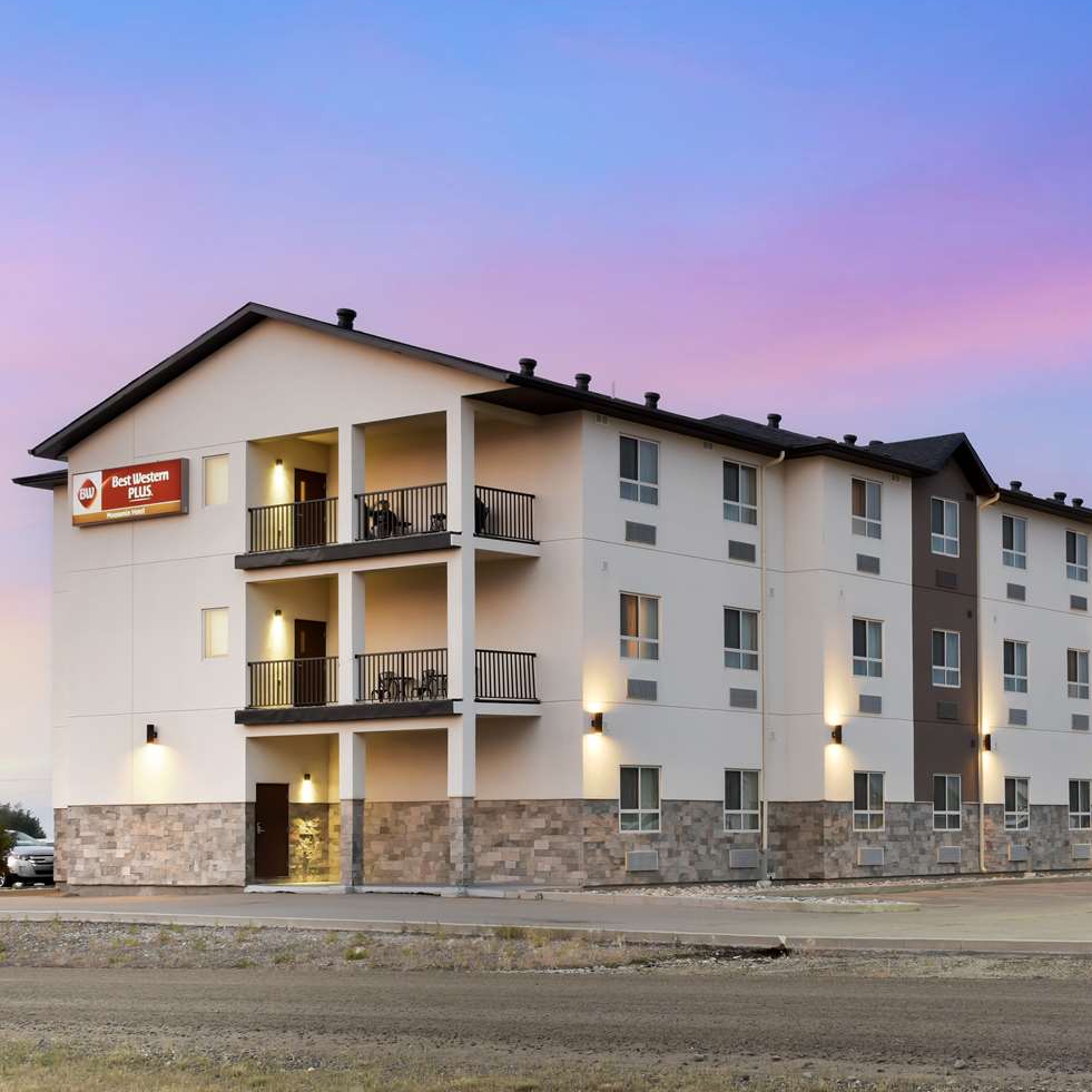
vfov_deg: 32.4
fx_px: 1879
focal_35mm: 53
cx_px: 799
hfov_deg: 31.9
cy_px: 544
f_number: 8
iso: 400
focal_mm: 27
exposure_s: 1
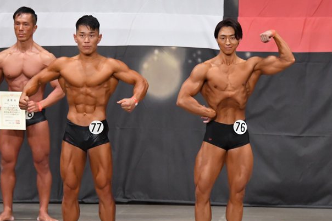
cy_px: 132
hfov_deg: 7.9
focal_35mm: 259
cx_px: 164
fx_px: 2389
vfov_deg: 5.3
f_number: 5.6
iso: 6400
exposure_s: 1/400
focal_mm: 135
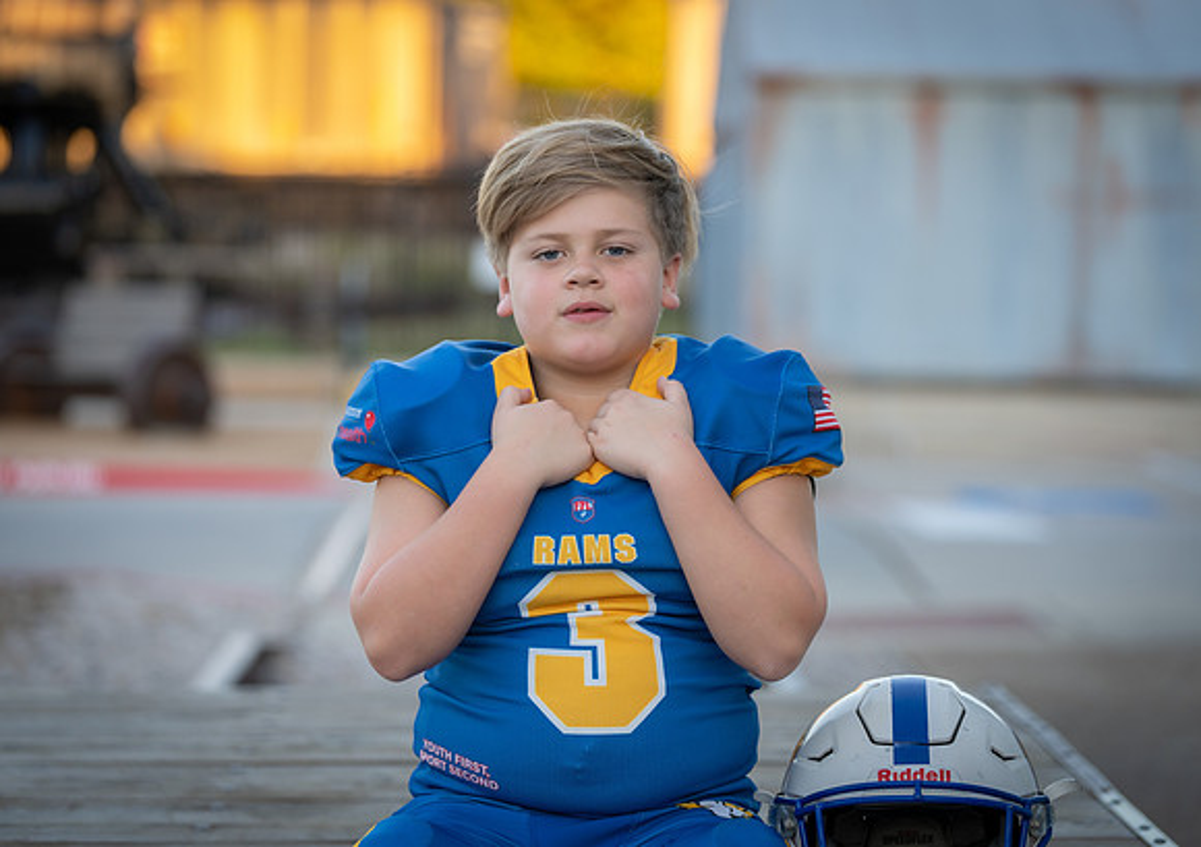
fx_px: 3467
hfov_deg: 19.7
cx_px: 605
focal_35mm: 102
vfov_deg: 13.9
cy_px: 421
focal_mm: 96
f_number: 2.8
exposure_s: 1/320
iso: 320
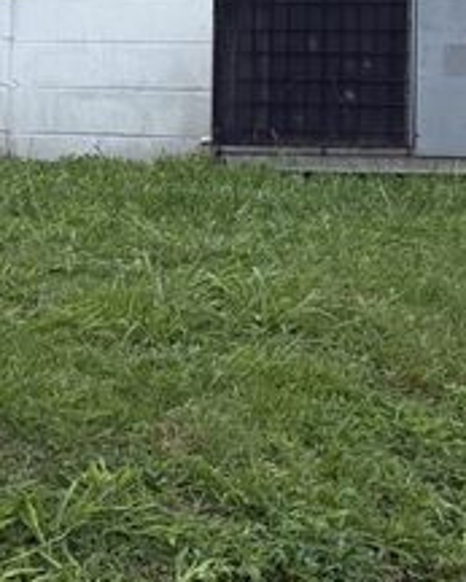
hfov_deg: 9.9
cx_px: -350
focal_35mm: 148
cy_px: 58
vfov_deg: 12.9
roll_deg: -1.6
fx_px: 2550
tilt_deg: +2.3
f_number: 1.78
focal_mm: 6.76
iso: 100
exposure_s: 1/2000
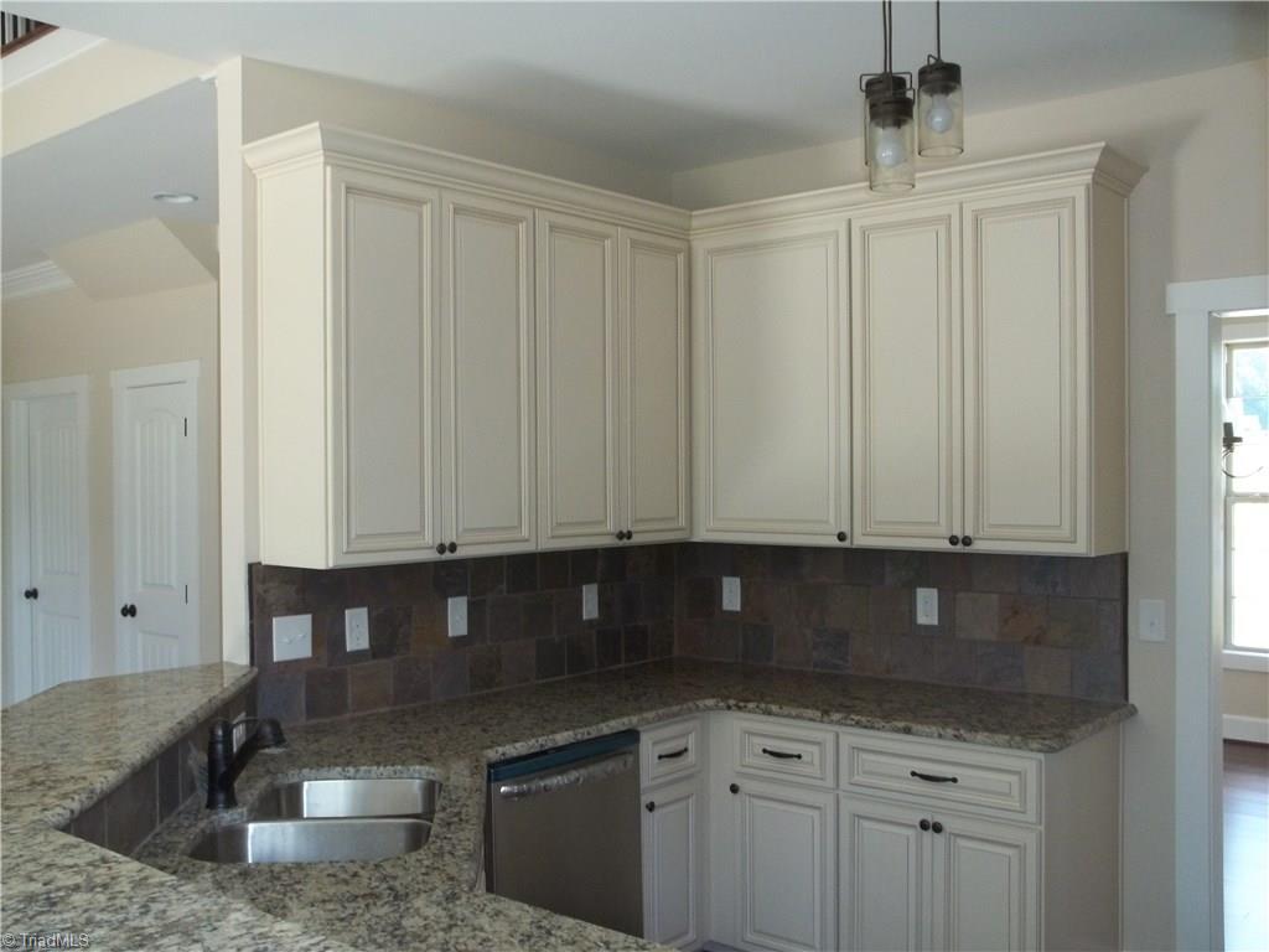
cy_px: 476
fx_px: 1210
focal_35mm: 33
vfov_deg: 42.9
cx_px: 634
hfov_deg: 55.4
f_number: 3.3
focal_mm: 5.9
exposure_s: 1/30
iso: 160
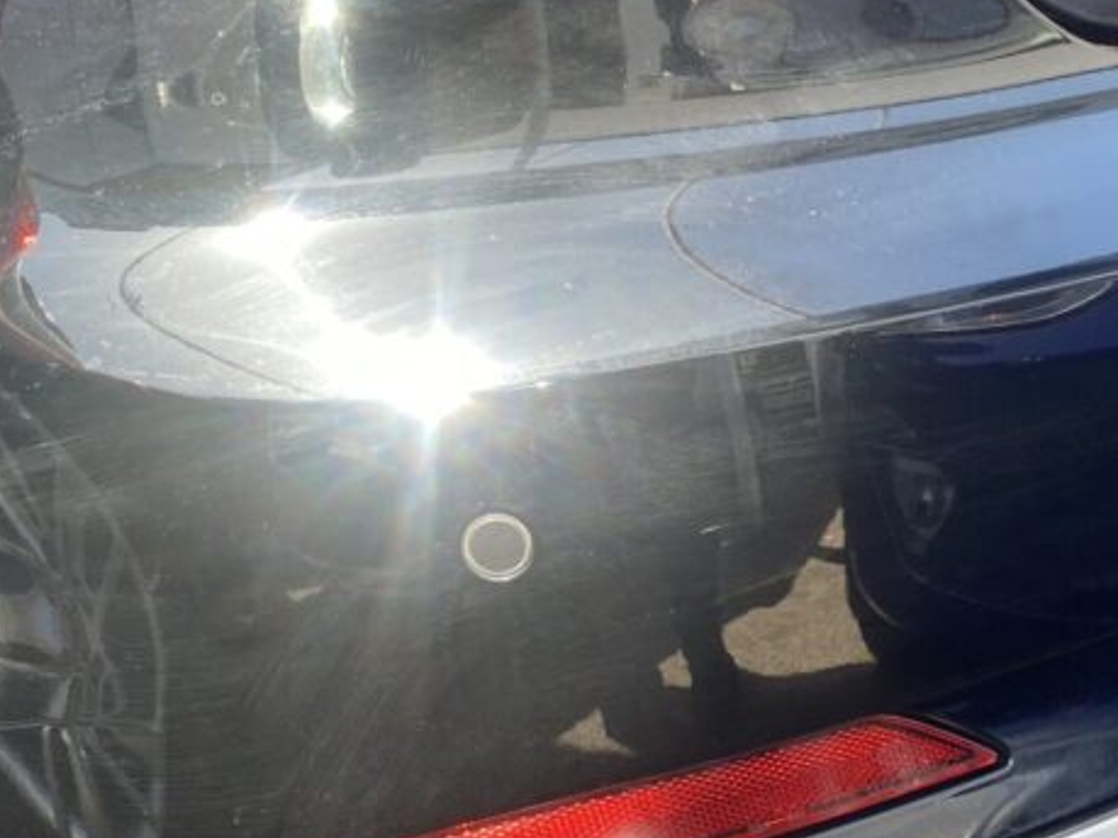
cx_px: 1001
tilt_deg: -20.6
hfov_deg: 31.7
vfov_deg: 24.9
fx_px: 1873
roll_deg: +6.3
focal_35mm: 58
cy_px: 633
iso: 32
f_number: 1.8
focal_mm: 4.25
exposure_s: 1/121
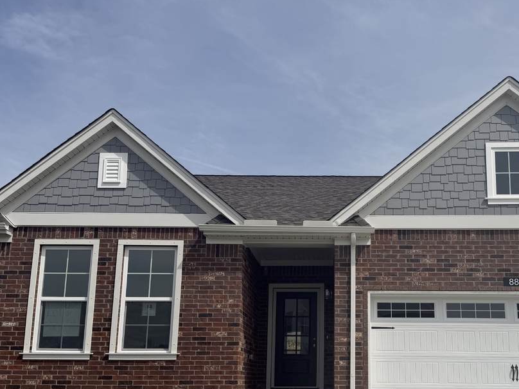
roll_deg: -0.4
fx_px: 570
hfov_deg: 48.4
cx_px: 329
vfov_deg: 37.1
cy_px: 275
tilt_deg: +9.8
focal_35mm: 38
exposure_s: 1/9091
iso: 80
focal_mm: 6.76
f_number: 1.78
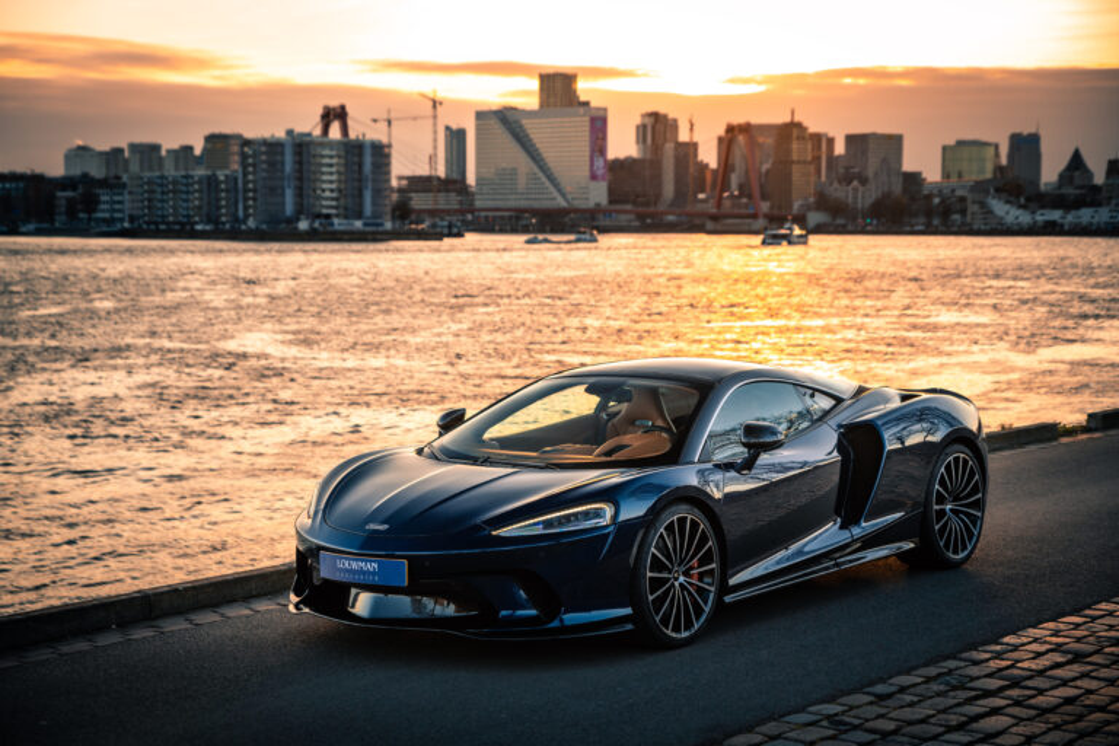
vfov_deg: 20.9
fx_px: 2020
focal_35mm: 65
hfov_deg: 31.0
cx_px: 560
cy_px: 373
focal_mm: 65
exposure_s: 1/160
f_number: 4
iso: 200
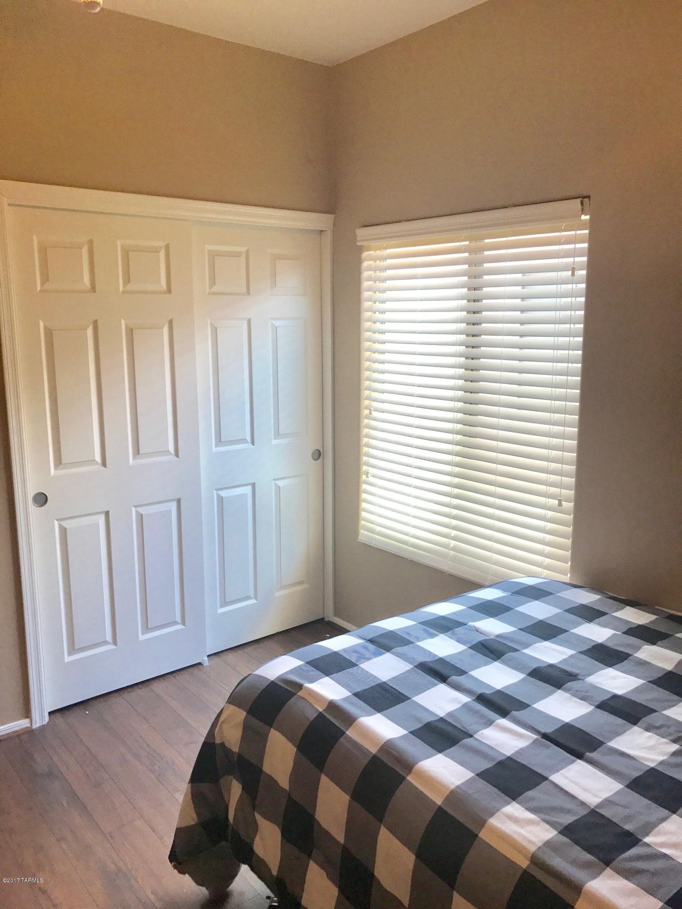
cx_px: 341
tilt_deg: -9.7
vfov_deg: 63.4
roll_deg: +1.0
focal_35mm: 28
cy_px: 454
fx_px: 736
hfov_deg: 49.7
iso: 40
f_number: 1.8
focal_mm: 3.99
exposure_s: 1/120
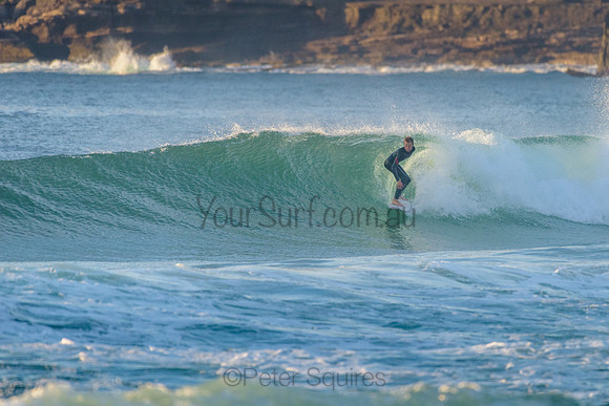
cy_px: 163
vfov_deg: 2.2
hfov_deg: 3.4
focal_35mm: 613
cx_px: 370
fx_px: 10374
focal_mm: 500
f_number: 5.6
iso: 900
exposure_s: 1/2000
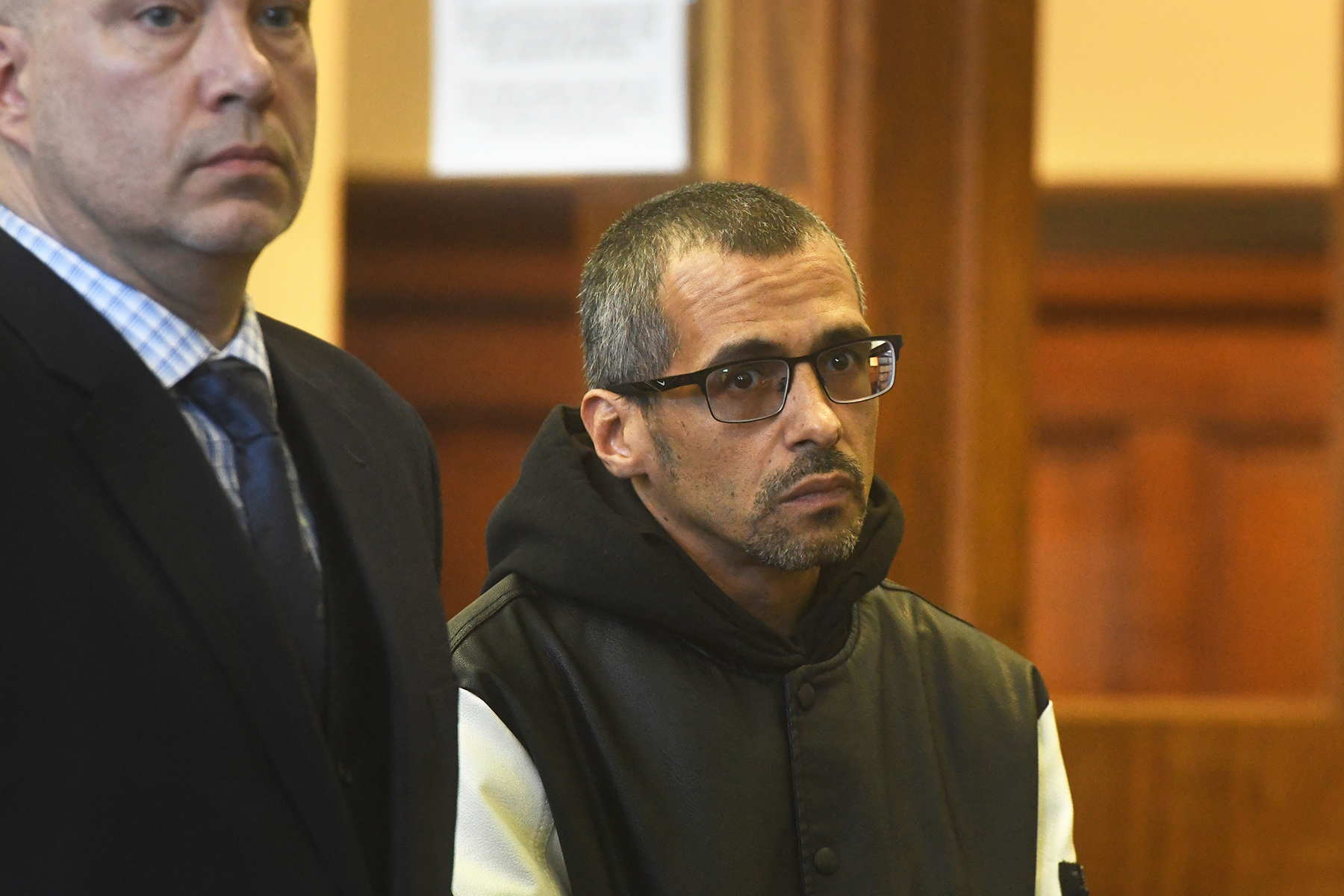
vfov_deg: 6.9
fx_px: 7466
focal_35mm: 200
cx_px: 672
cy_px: 448
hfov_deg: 10.3
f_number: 5.6
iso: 3200
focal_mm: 200
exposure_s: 1/100
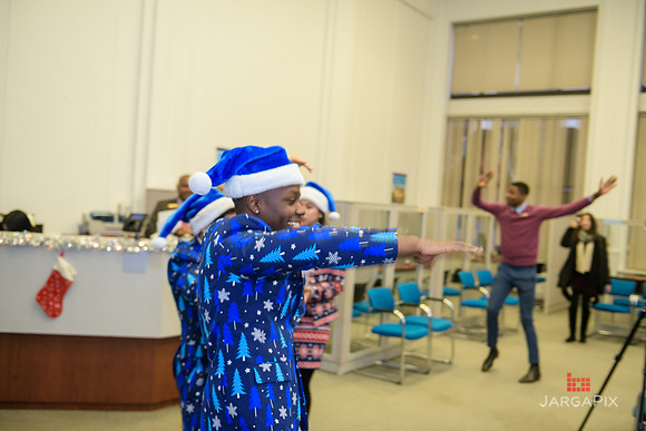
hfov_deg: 53.1
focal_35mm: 36
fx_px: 646
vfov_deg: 36.9
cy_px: 216
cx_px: 323
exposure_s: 1/125
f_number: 3.2
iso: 1000
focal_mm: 36
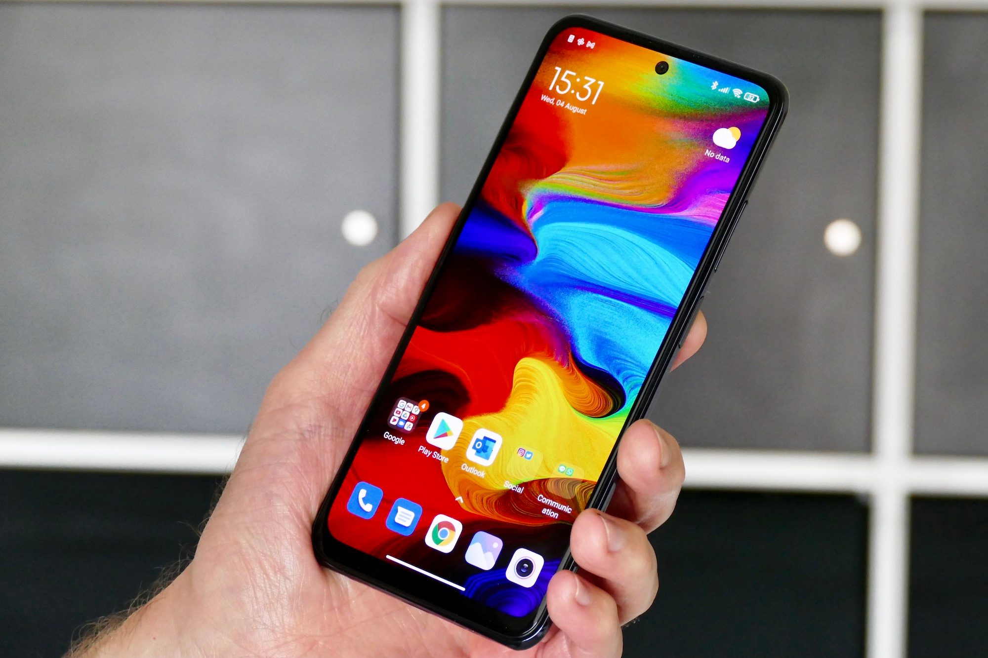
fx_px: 3238
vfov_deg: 11.6
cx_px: 494
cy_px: 329
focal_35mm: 118
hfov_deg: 17.3
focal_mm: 43.05
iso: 1600
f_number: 4
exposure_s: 1/60
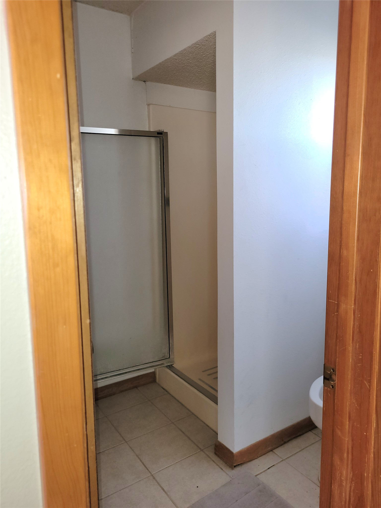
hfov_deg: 53.1
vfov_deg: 67.3
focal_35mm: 26
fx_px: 382
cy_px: 254
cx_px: 190
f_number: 1.8
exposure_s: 1/30
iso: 100
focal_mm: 5.4
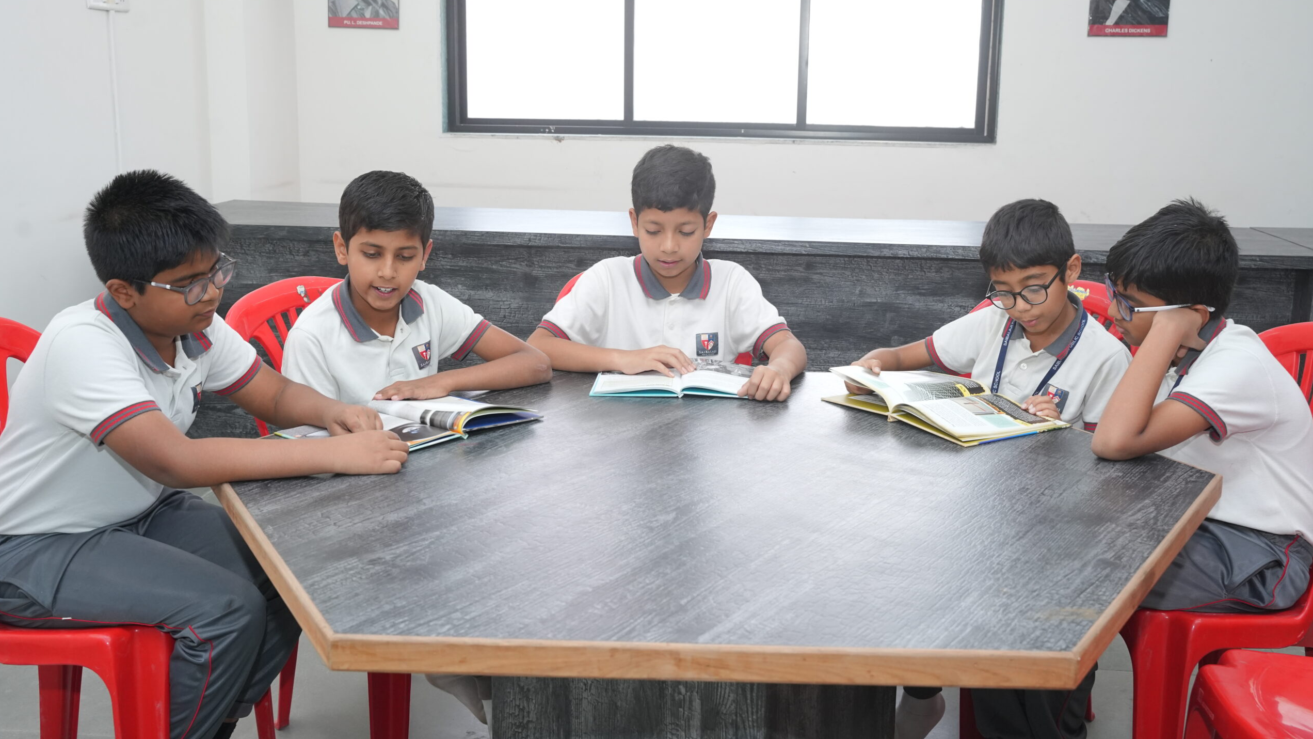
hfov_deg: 51.2
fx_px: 1369
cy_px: 330
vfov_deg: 30.2
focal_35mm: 39
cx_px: 655
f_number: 6.3
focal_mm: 37.3
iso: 1600
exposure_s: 1/125
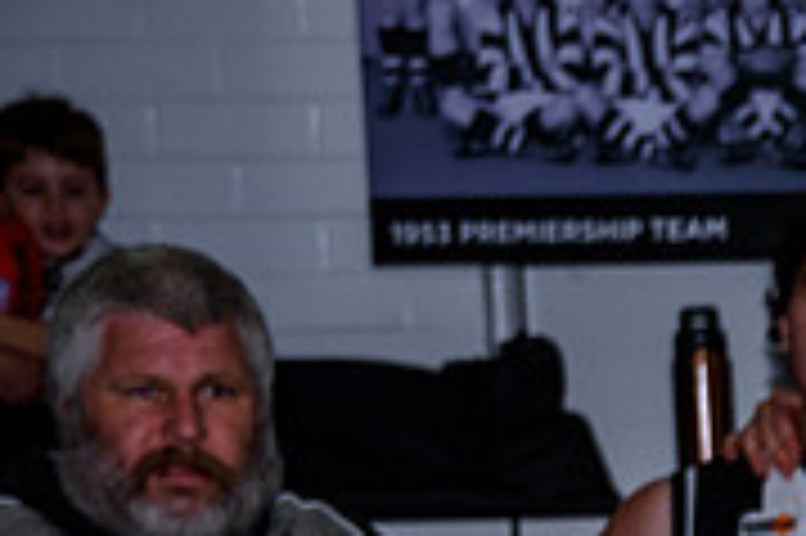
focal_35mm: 173
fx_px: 3870
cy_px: 849
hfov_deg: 11.3
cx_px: 1256
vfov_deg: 7.7
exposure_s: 1/160
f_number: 3.3
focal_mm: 35
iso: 400
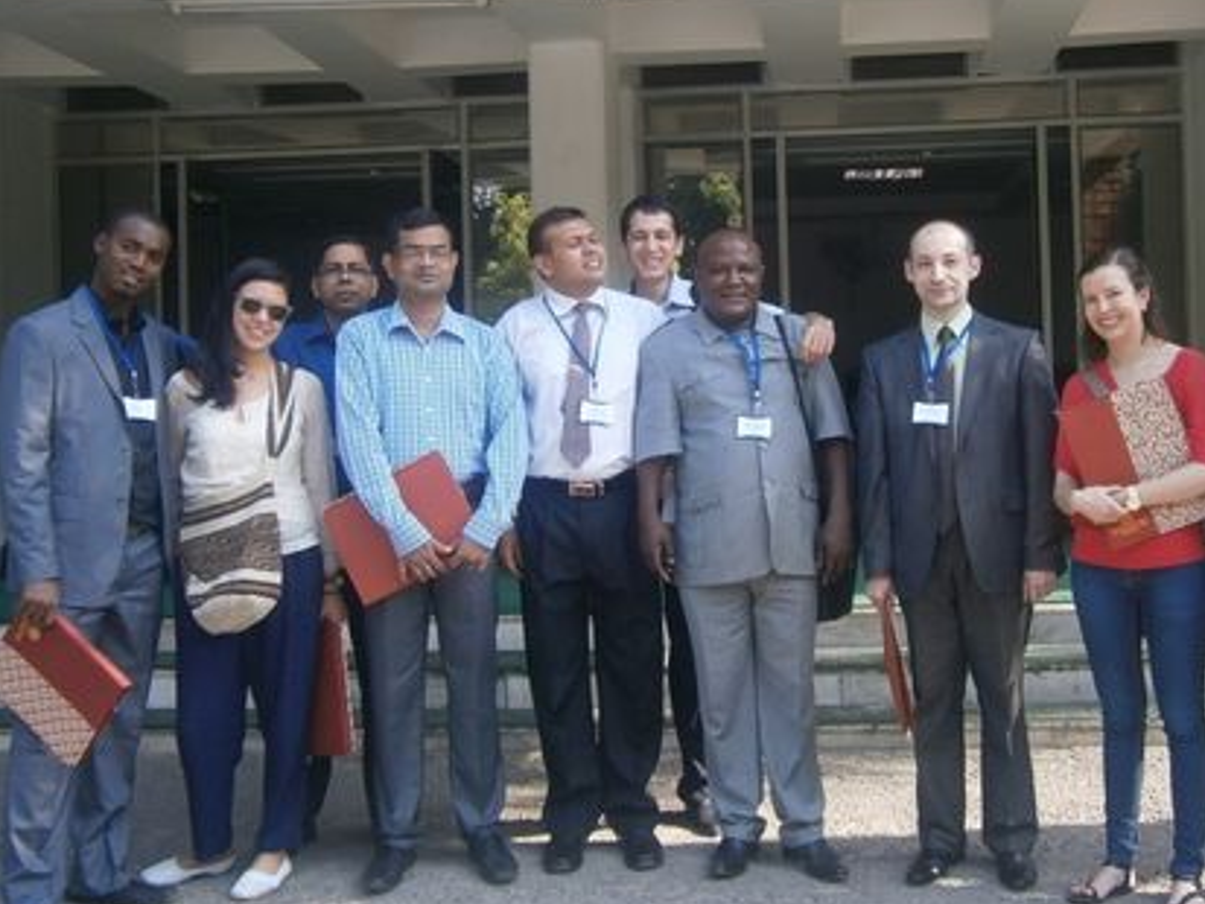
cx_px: 697
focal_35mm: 48
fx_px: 1671
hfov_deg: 39.5
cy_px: 382
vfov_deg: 30.2
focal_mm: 5.5
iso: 80
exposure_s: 1/250
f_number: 2.9
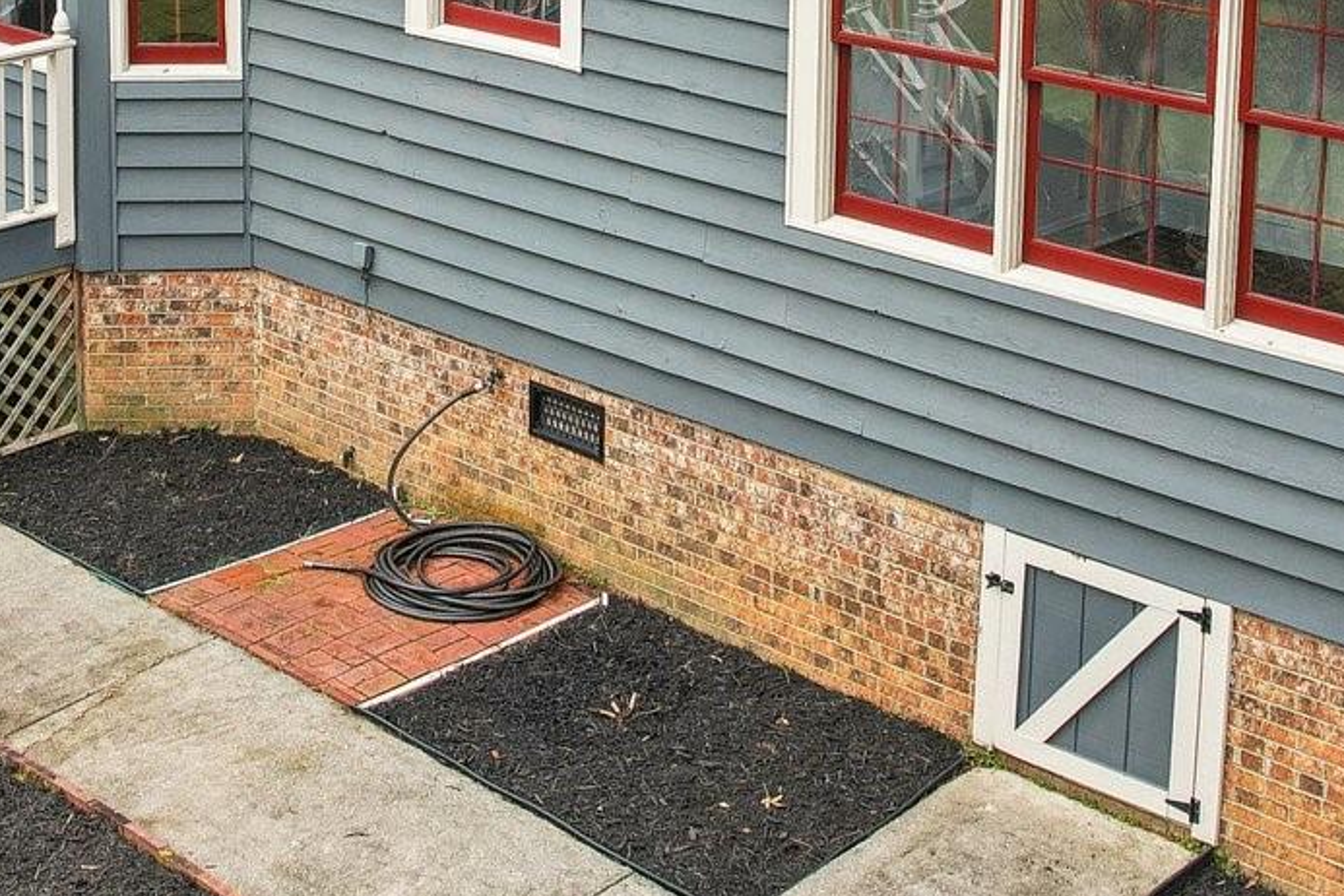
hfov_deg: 30.8
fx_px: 2426
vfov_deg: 19.7
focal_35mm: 65
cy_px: -170
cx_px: 489
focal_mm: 8.4
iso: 110
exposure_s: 1/180
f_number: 2.8
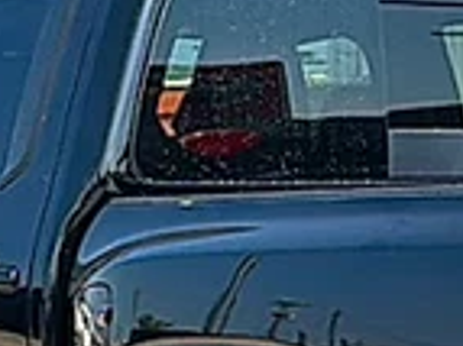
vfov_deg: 8.1
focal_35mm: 181
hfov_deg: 10.9
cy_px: 406
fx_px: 2419
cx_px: 437
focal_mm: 6.86
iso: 80
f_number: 1.78
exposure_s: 1/5051
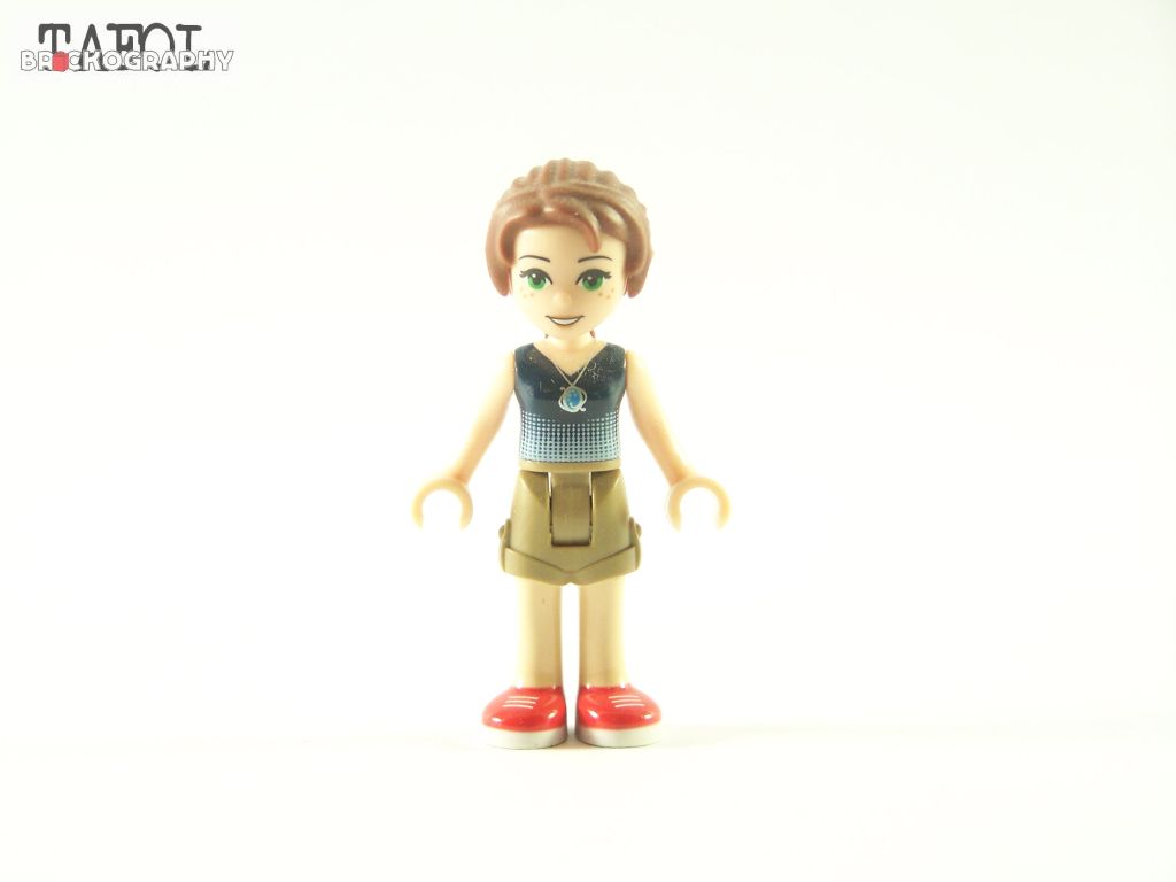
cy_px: 441
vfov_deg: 11.6
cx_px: 588
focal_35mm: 128
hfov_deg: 15.4
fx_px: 4349
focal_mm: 21.2
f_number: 3.2
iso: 200
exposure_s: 1/30
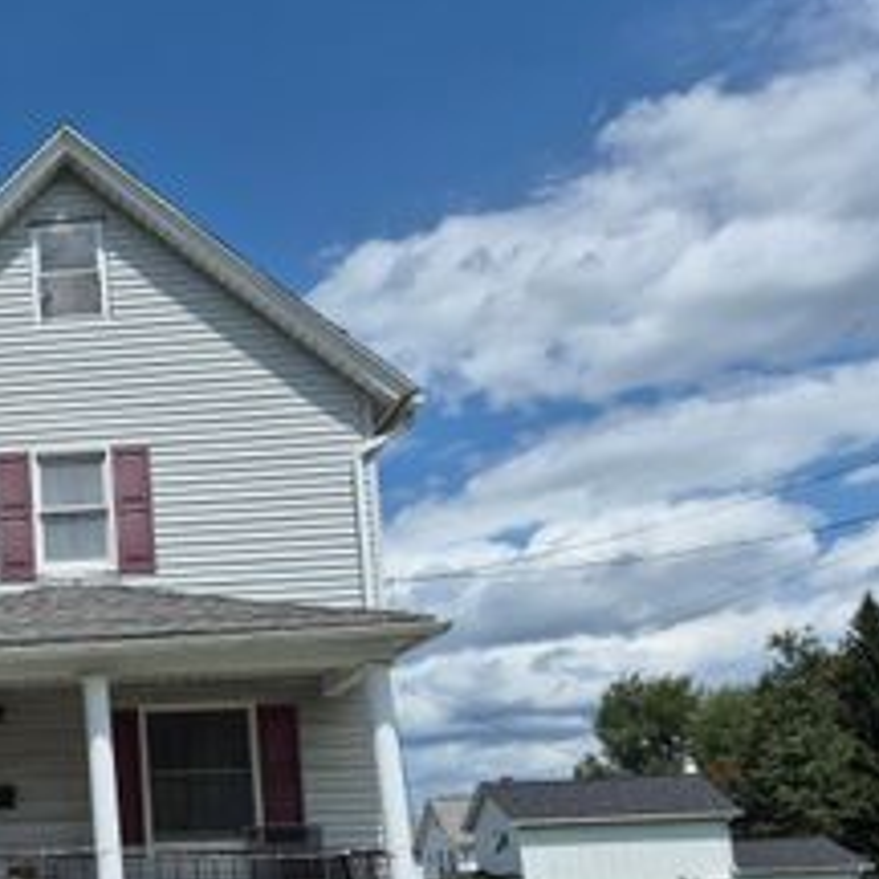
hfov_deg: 31.7
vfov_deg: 35.1
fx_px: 1350
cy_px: 678
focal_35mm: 47
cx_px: -98
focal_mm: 5.4
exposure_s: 1/7696
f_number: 1.8
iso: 64
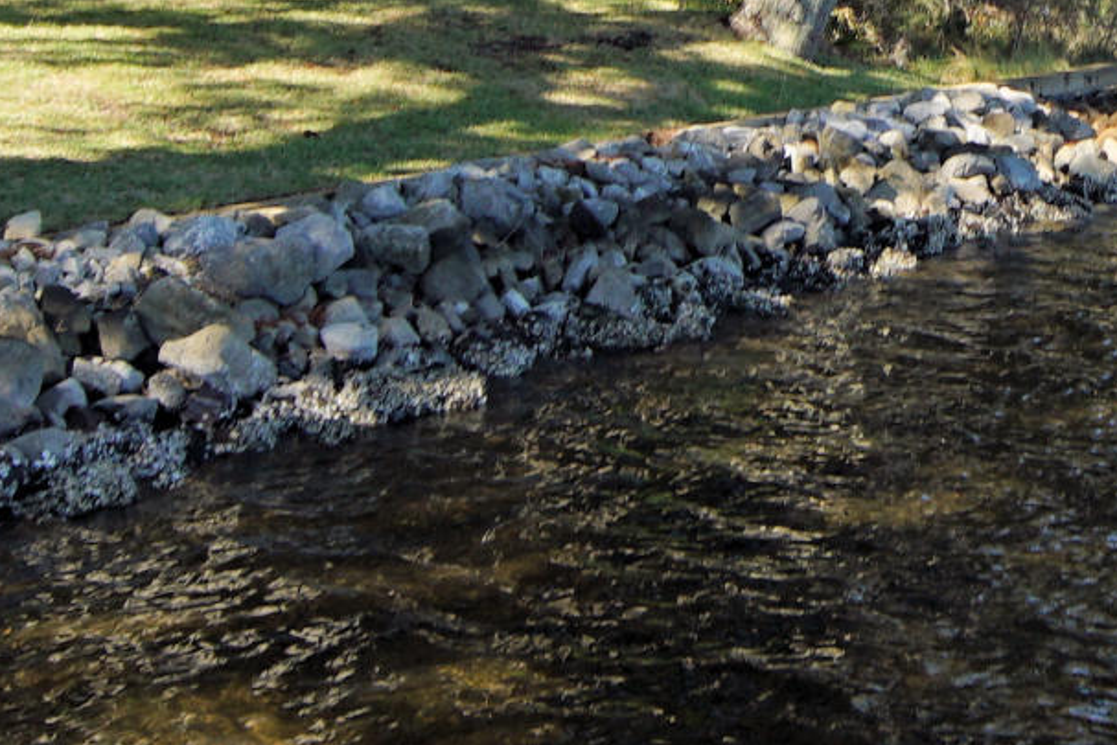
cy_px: -62
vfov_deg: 15.0
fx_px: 2762
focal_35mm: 89
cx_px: 1135
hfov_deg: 22.0
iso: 100
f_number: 6.3
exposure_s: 1/125
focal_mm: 12
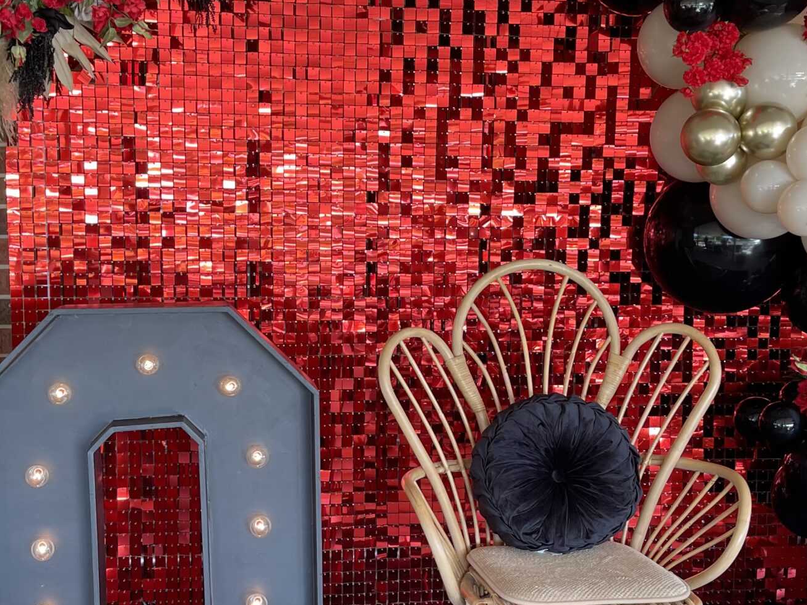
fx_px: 1189
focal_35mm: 51
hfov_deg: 37.5
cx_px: 385
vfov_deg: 28.5
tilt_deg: -7.1
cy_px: 360
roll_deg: -1.5
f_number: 1.6
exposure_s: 1/120
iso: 64
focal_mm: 5.1
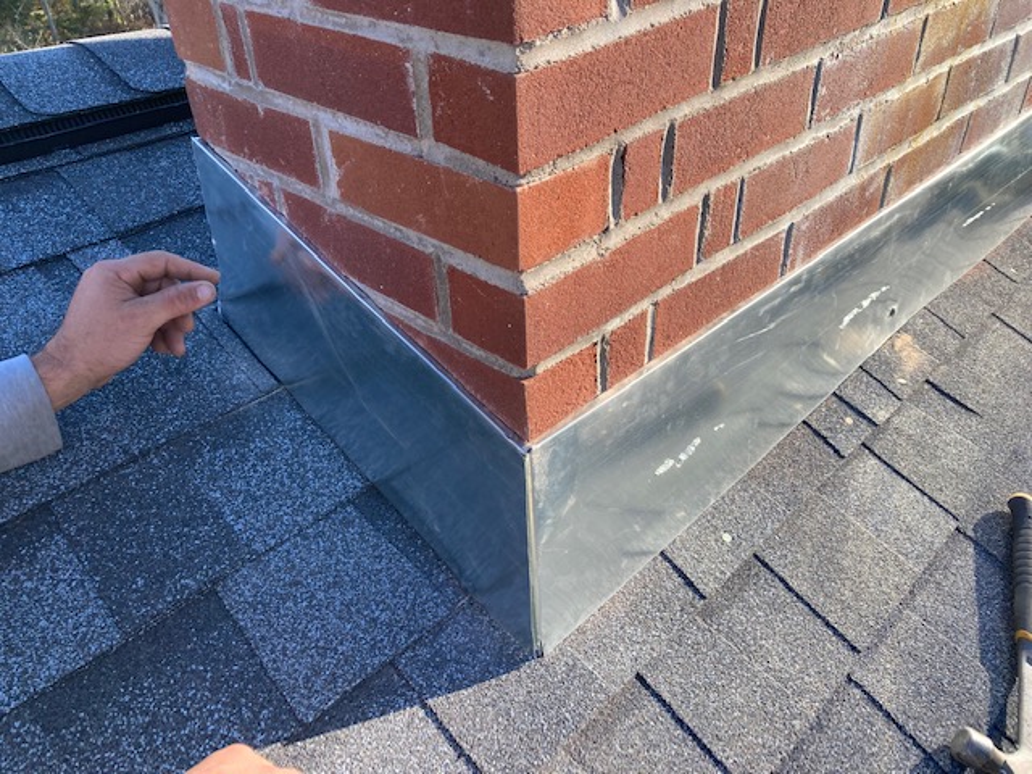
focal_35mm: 28
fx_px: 835
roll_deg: +3.1
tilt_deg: -34.8
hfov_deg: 63.4
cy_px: 387
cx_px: 516
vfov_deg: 49.7
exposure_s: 1/315
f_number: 1.8
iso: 20
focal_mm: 3.99
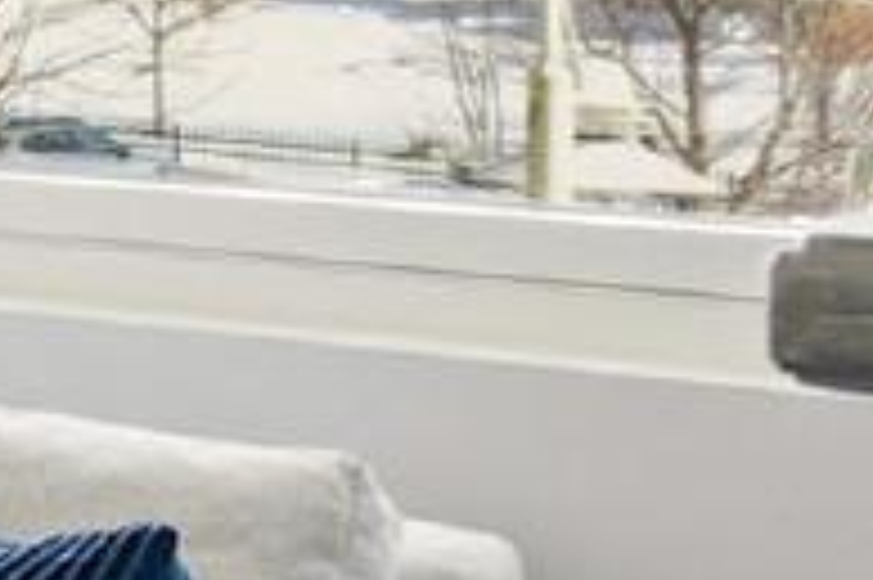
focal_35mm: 124
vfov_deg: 10.8
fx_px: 3004
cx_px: -2340
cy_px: -144
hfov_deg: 9.0
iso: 250
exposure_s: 1/200
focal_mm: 16
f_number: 9
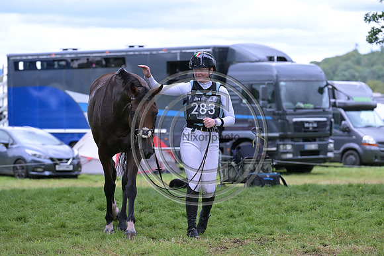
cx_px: 192
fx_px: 1974
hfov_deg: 11.1
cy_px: 128
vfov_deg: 7.4
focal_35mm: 185
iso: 1400
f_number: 5.6
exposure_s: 1/1250
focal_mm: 185
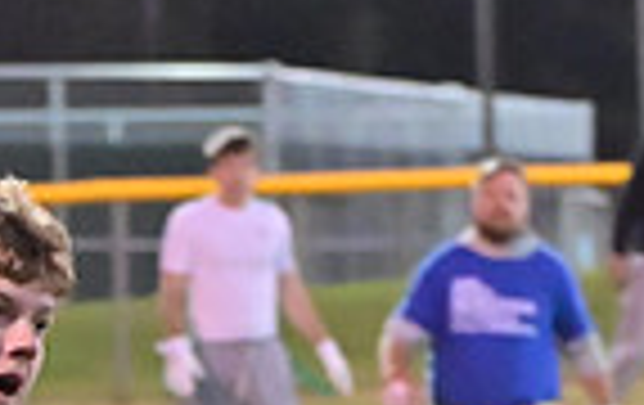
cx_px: 68
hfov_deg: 3.6
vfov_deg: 2.3
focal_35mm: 582
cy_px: 835
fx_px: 10235
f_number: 4
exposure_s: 1/400
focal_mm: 94
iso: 6400
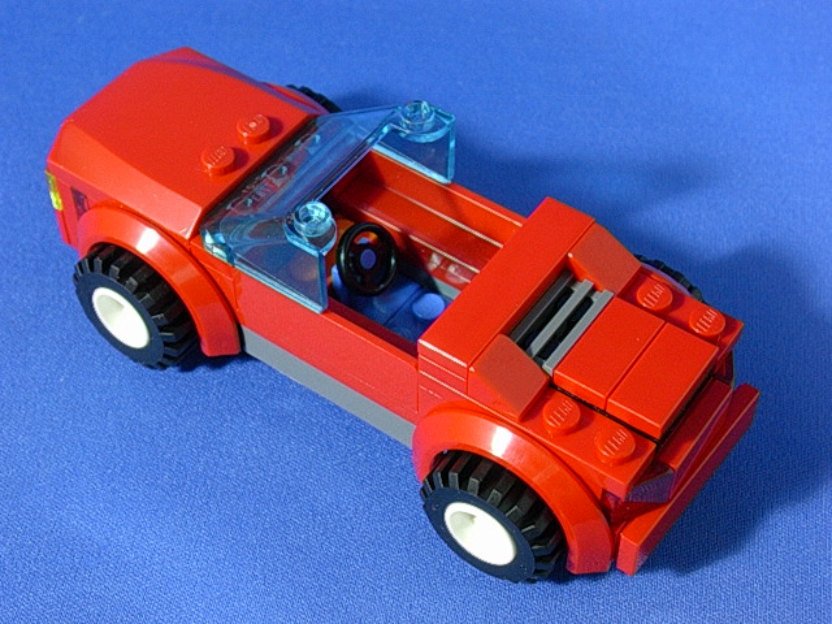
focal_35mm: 63
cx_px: 416
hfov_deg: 30.7
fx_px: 1514
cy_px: 312
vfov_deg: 23.3
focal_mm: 9.6
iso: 89
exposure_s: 1/4
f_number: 3.5
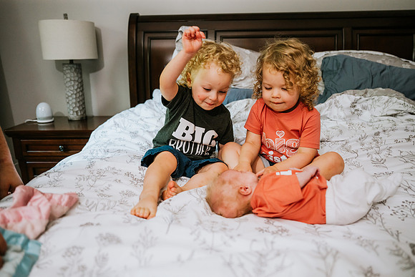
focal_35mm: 28
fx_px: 317
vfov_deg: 47.2
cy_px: 138
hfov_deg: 66.4
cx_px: 208
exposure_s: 1/250
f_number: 2.8
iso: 1250
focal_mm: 27.5
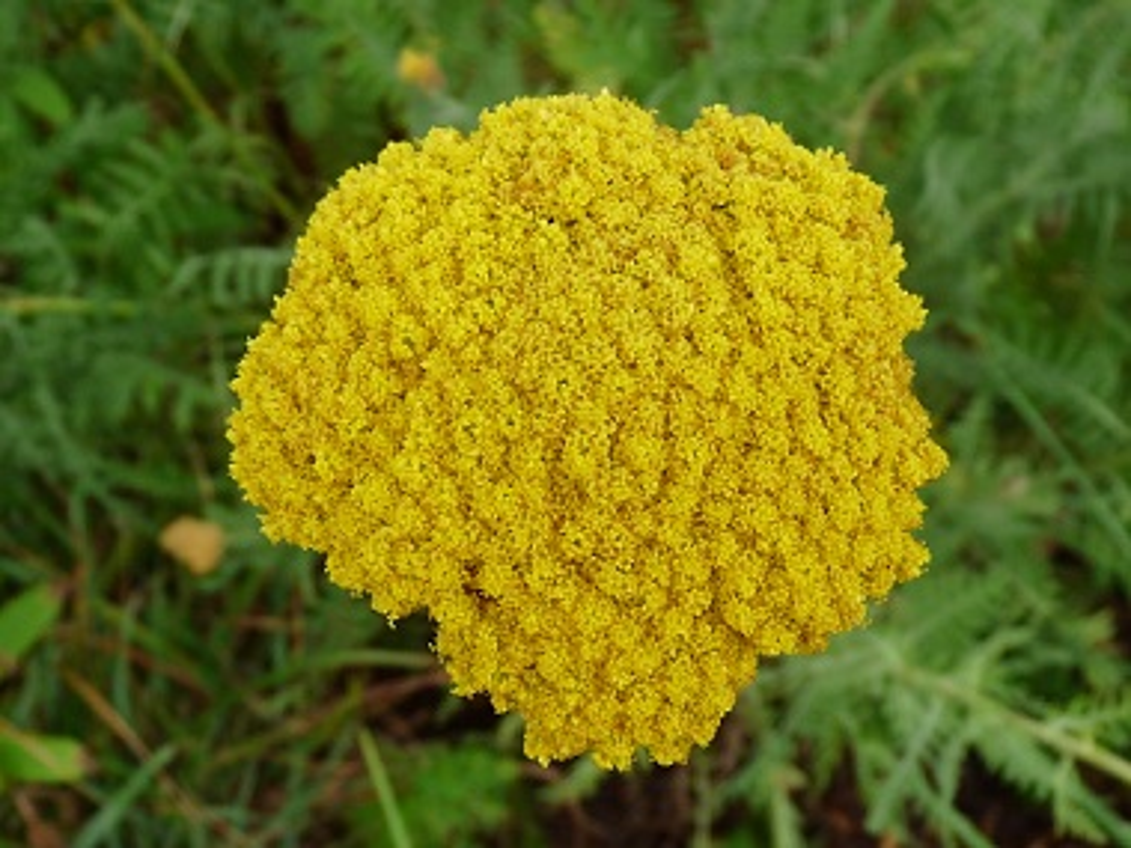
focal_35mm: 44
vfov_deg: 32.9
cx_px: 566
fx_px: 1438
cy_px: 424
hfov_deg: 42.9
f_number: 3.2
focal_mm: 4.8
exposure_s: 1/100
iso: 100
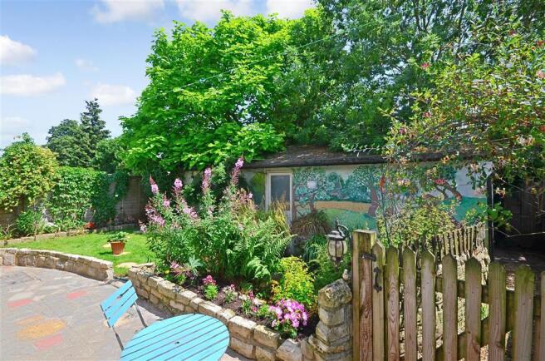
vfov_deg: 77.0
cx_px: 272
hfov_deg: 100.5
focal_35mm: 15
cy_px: 180
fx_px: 227
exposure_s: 1/200
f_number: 10
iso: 200
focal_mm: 10
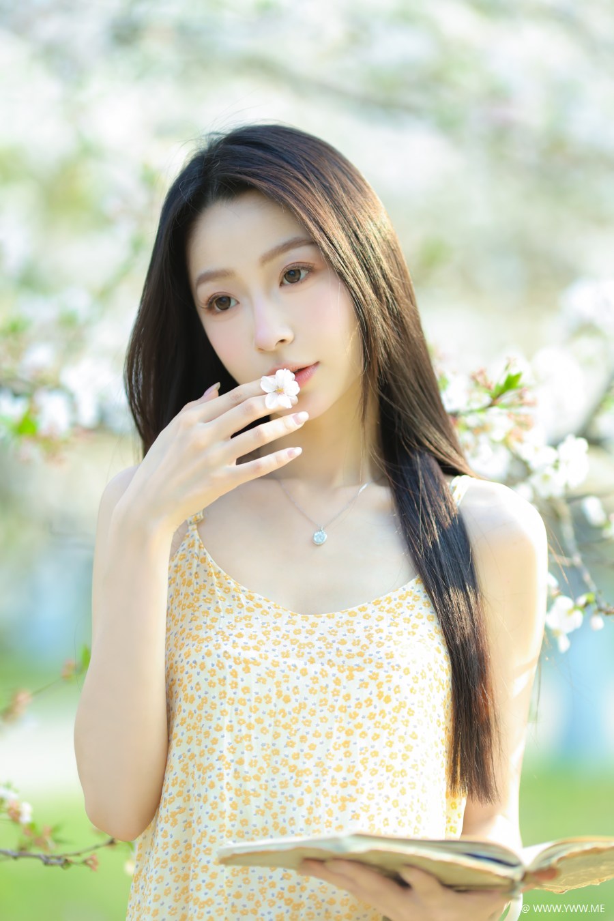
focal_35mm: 134
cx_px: 307
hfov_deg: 10.2
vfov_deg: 15.3
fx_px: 3428
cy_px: 460
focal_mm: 135
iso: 640
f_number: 2.2
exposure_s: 1/1600
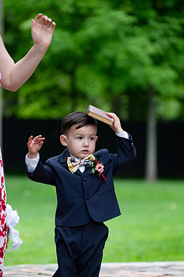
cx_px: 82
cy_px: 173
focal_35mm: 230
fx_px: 1765
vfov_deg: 9.0
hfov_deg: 6.0
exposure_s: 1/200
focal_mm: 119.2
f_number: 2.8
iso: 250
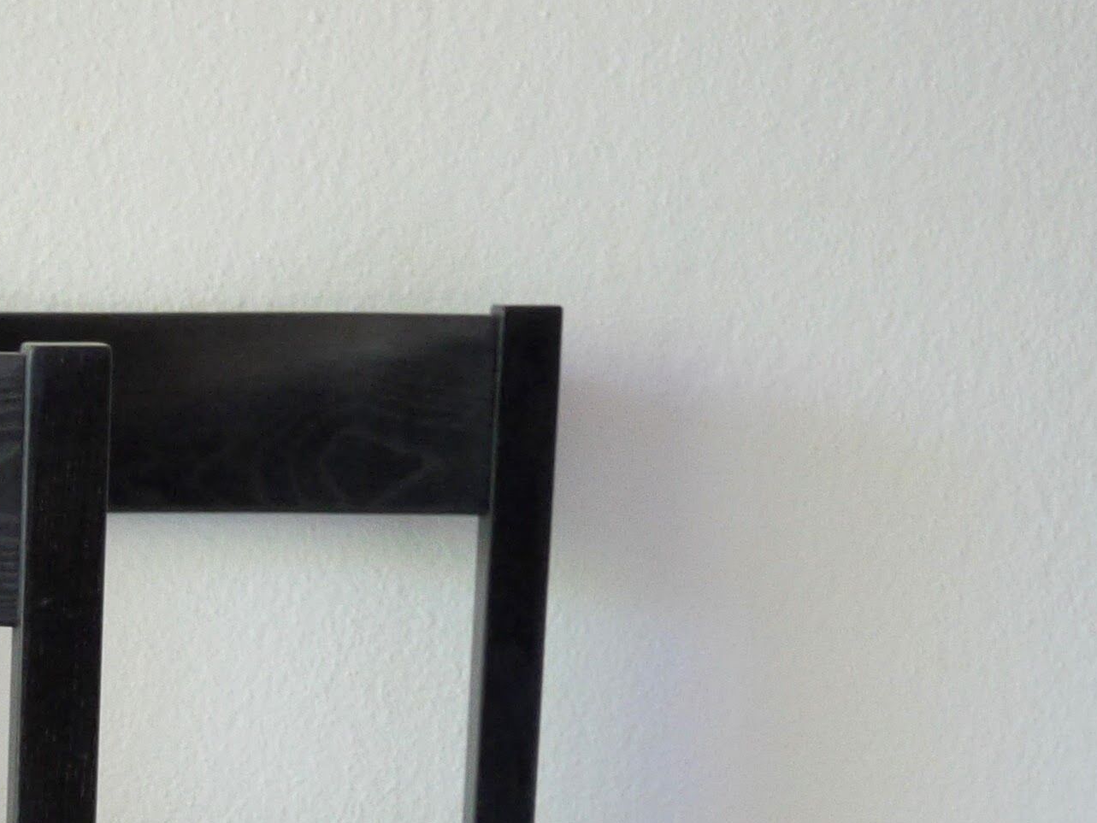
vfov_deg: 10.1
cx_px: -582
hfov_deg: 13.3
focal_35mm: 140
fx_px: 4438
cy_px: 1411
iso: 1600
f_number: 6.3
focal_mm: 20
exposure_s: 1/40
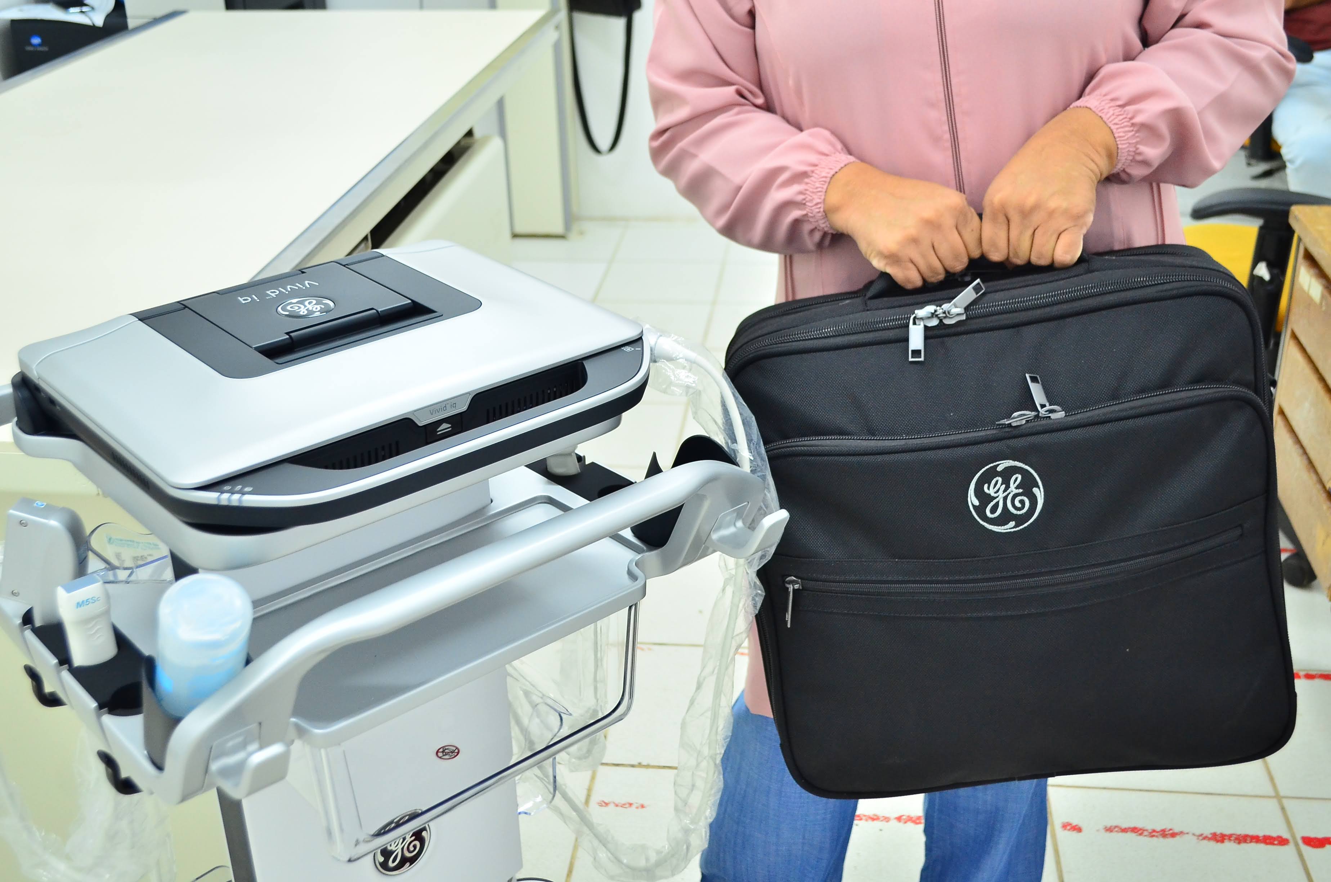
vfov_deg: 34.1
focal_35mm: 39
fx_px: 1439
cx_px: 666
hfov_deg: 49.6
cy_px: 441
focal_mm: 26
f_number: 4.2
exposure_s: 1/40
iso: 1000
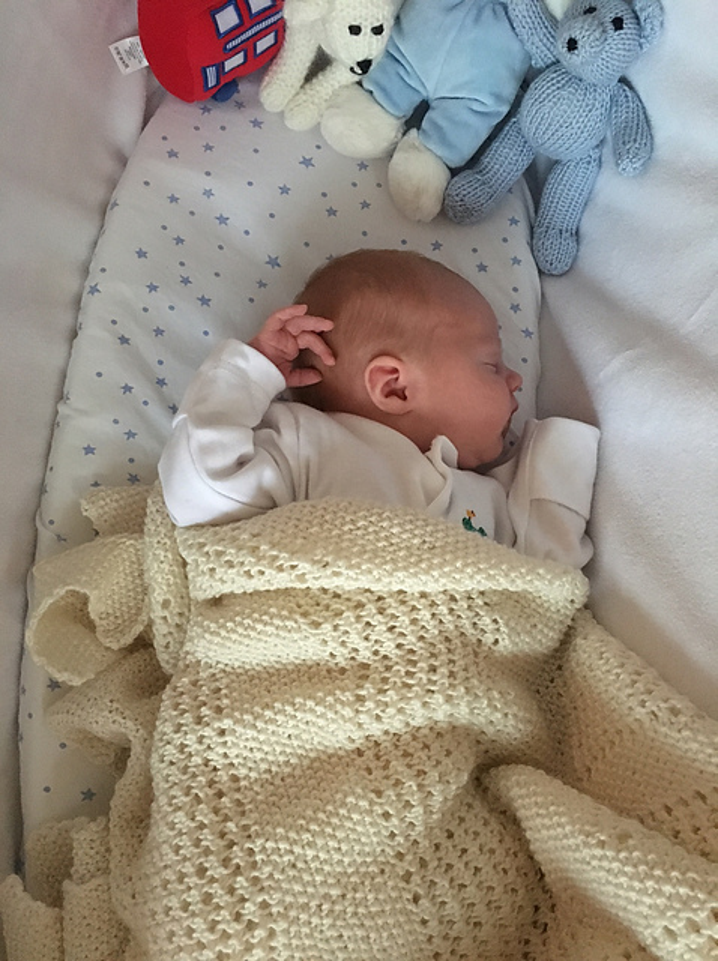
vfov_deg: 61.7
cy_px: 480
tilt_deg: -78.7
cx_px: 359
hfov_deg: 48.1
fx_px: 804
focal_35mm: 29
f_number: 2.2
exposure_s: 1/17
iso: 320
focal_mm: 4.15
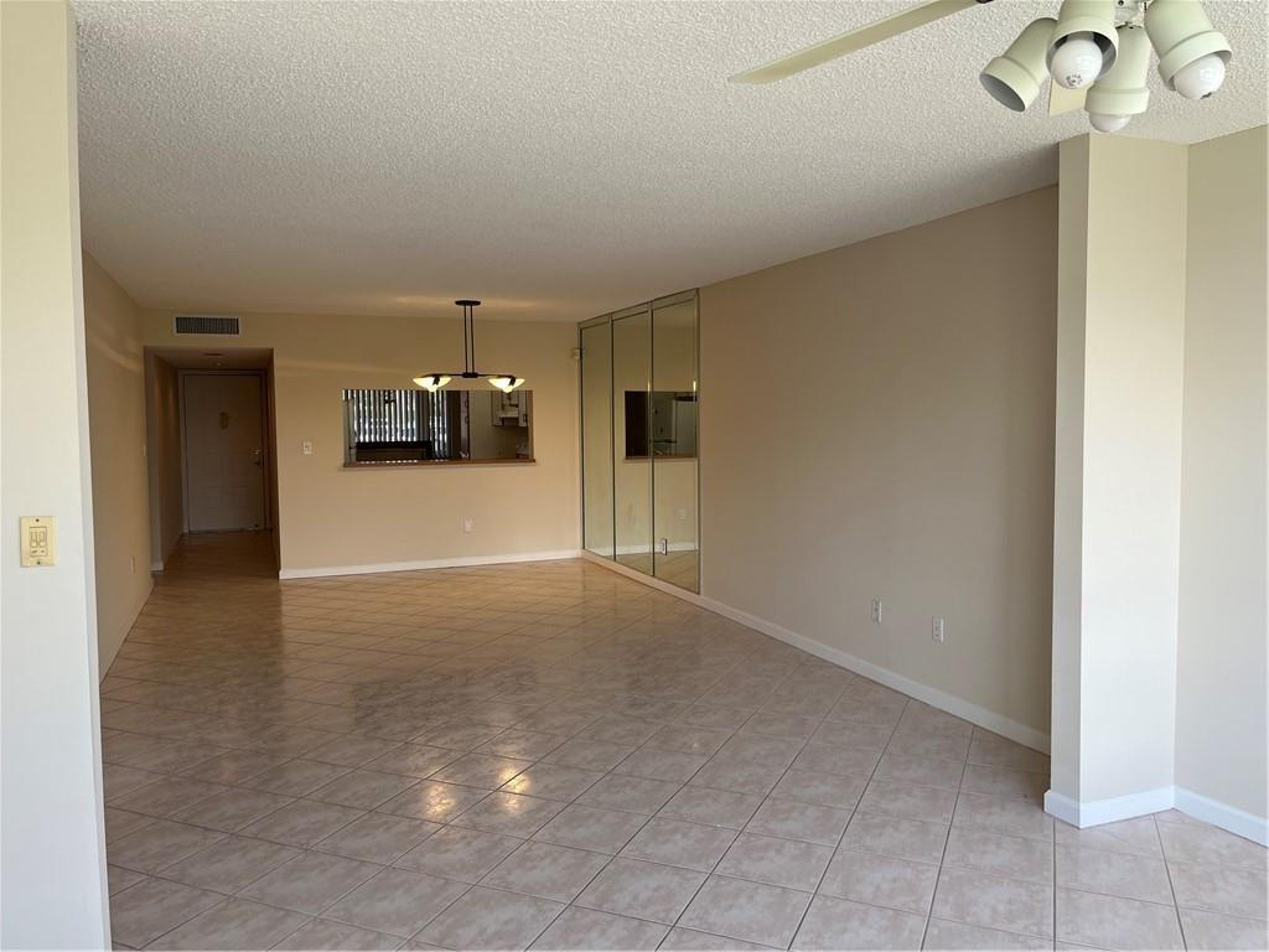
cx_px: 634
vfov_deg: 53.1
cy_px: 476
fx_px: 953
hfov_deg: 67.3
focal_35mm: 26
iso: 40
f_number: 1.6
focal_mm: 5.1
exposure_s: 1/166
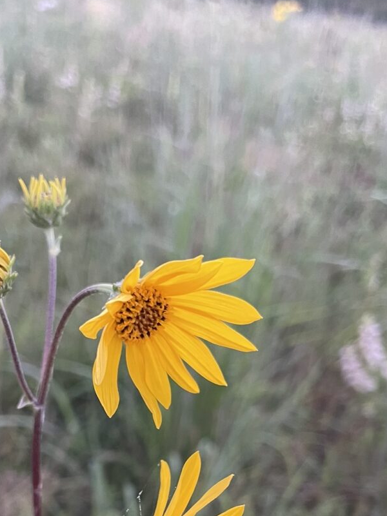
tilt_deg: -29.2
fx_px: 775
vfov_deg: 34.9
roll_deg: -9.0
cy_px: 455
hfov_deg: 27.8
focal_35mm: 52
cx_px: 115
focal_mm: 4.2
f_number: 1.6
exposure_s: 1/60
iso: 200
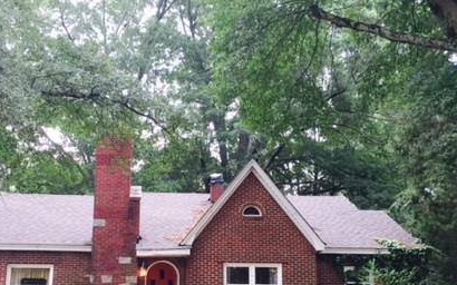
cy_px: 187
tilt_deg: +12.9
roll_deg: -1.3
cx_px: 207
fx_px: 598
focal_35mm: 48
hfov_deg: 41.8
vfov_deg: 26.7
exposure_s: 1/30
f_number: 2.2
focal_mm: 4.15
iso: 40
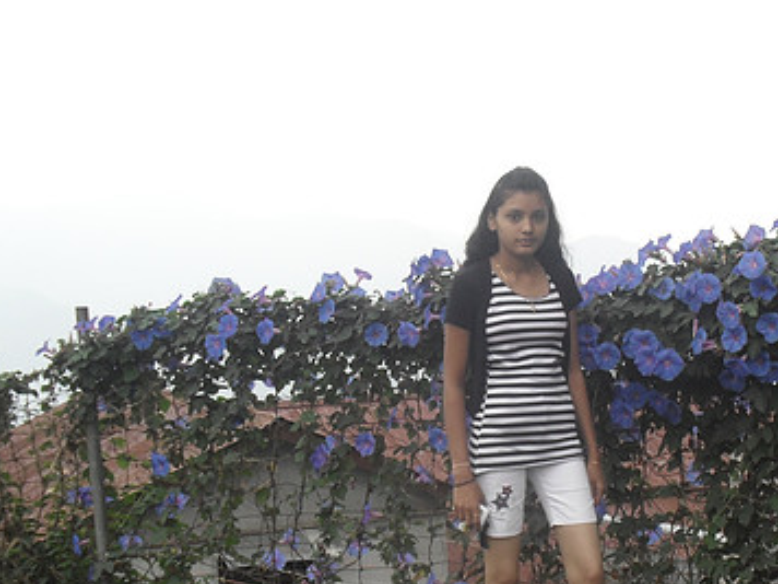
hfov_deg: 33.2
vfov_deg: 25.3
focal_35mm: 57
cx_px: 573
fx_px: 1281
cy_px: 460
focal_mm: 6.3
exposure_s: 1/125
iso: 100
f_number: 3.2
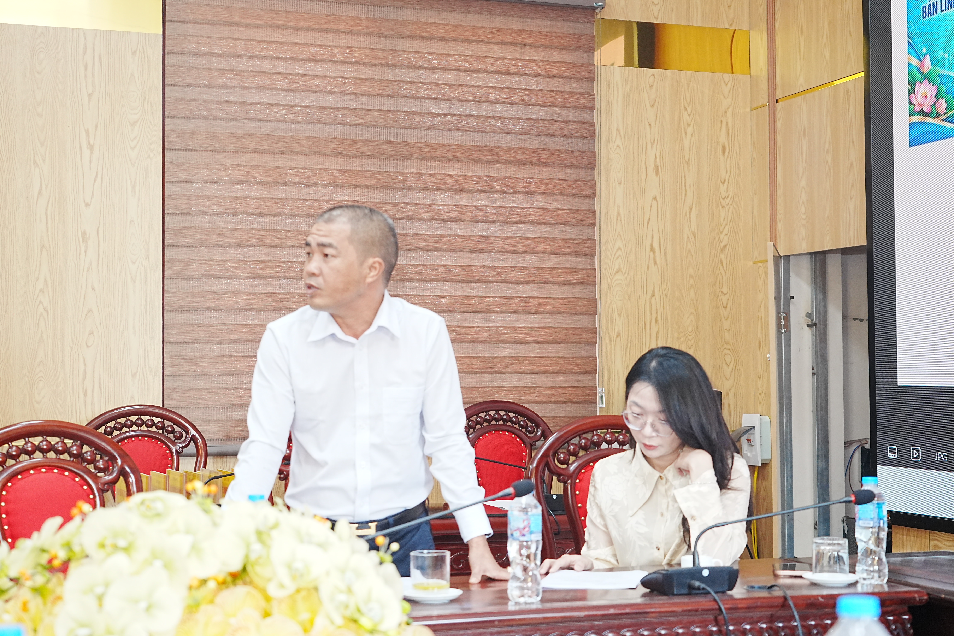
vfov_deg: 24.2
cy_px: 318
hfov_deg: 35.6
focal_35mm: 56
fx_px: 1484
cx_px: 477
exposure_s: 1/125
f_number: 5
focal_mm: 56
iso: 2500
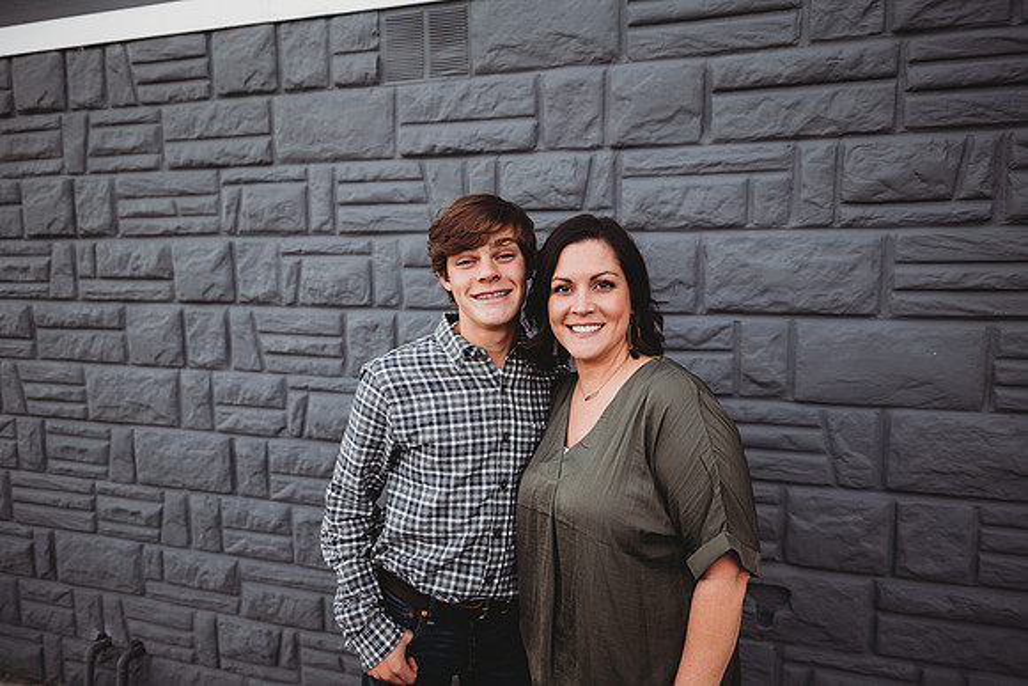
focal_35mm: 24
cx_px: 514
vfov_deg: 53.2
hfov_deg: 73.7
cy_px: 343
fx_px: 685
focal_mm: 24
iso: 160
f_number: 2.2
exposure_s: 1/200
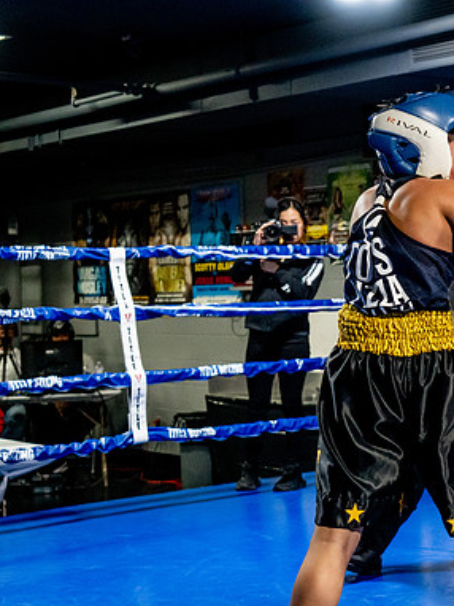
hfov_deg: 18.8
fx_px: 1331
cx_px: 452
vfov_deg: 25.7
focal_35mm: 76
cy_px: 305
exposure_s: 1/800
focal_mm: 35
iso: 5000
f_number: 2.8
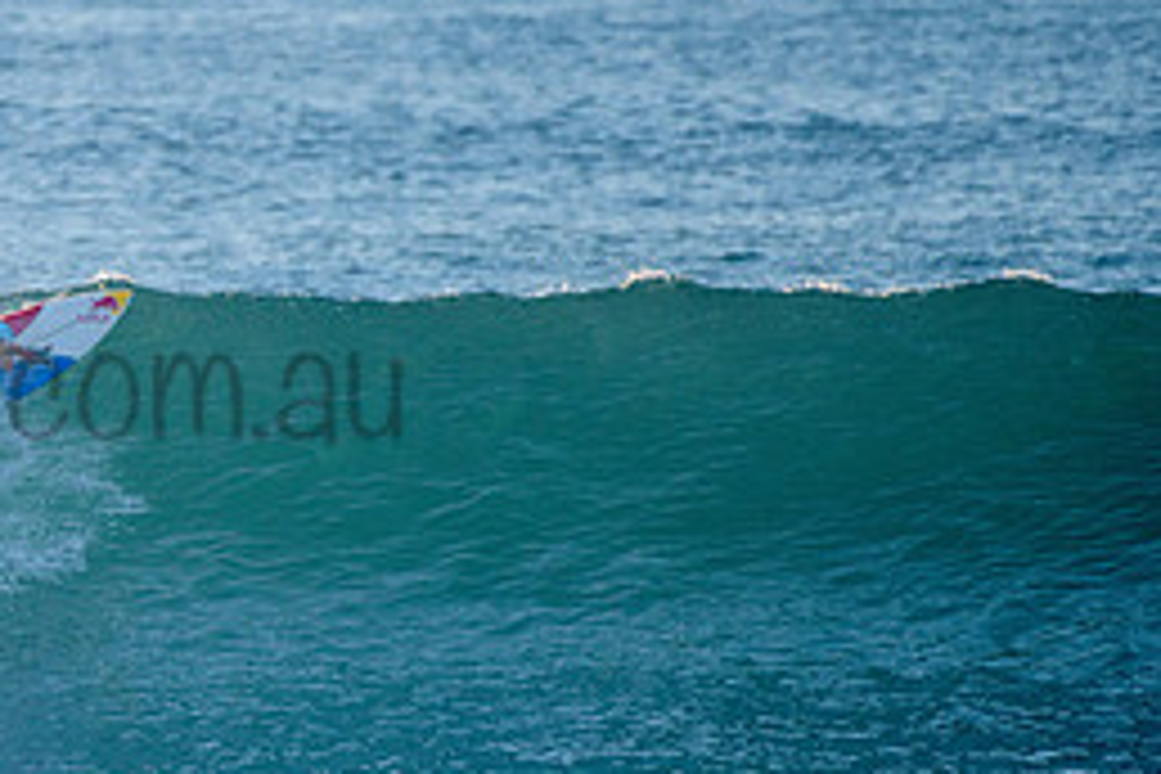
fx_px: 36182
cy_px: 335
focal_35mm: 1122
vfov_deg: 1.2
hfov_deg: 1.8
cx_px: -72
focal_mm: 500
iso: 400
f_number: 5.6
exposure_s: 1/1600
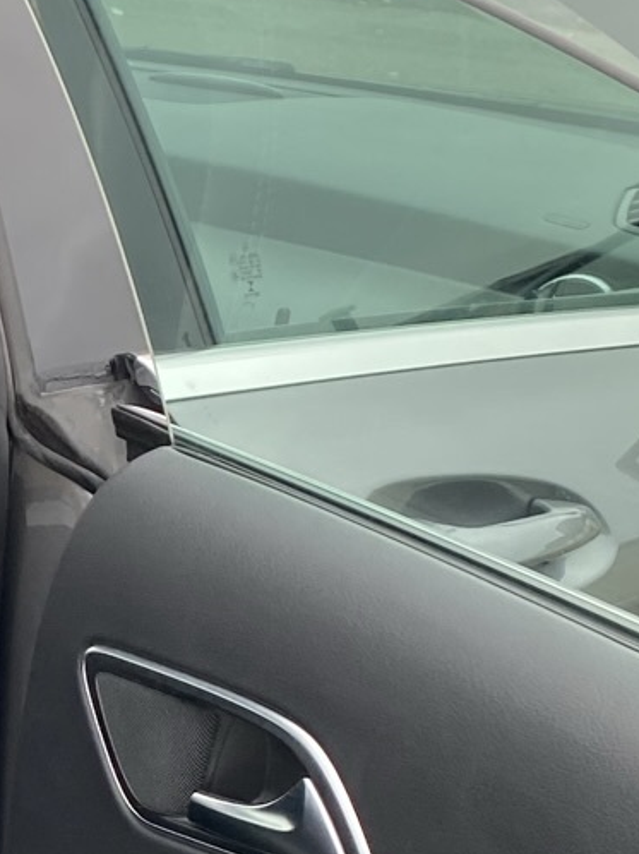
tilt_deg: -21.9
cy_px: 880
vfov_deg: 17.9
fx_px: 2636
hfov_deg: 12.6
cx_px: -504
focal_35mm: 107
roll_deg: -2.9
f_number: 1.8
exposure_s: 1/122
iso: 40
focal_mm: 4.25
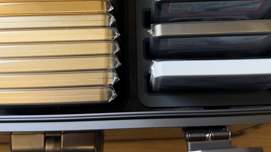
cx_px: 143
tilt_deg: -65.0
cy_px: 33
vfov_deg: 29.1
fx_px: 287
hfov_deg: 50.5
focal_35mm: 40
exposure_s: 1/60
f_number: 1.48
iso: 400
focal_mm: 6.93
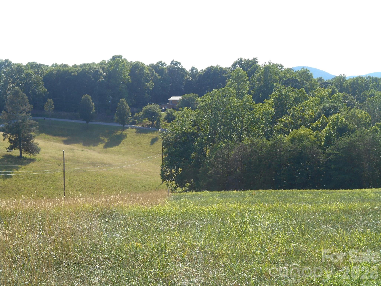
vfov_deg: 21.0
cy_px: 143
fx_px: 770
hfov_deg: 27.8
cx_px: 190
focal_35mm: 70
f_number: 4.5
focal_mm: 12.5
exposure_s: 1/250
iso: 80
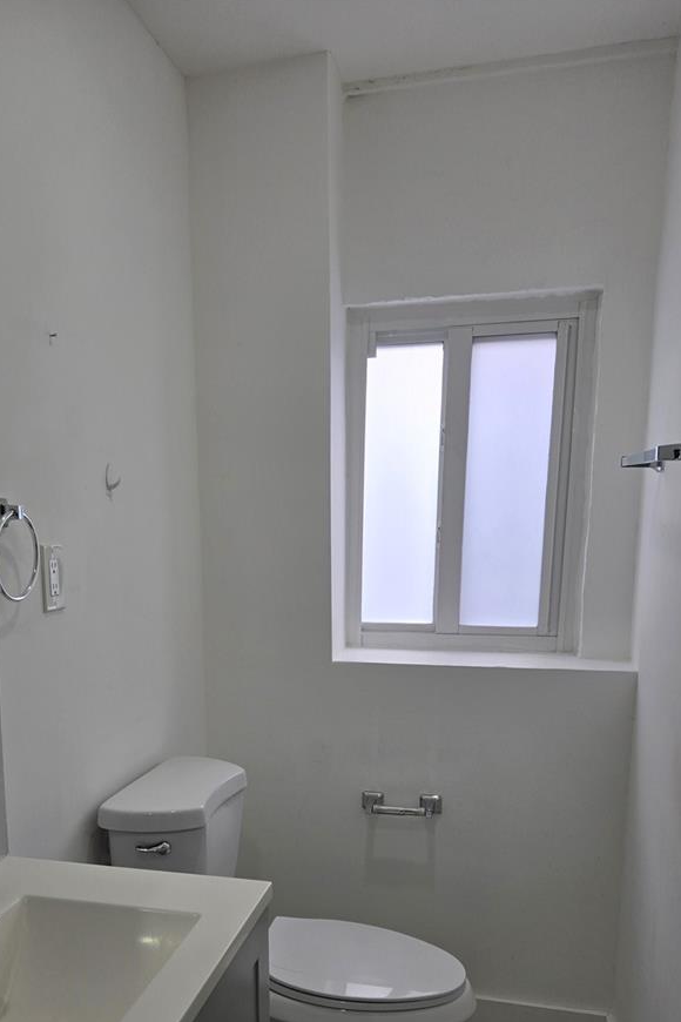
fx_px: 936
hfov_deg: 39.6
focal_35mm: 33
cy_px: 697
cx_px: 240
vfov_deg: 55.8
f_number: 1.8
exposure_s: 1/180
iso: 32
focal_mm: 5.4
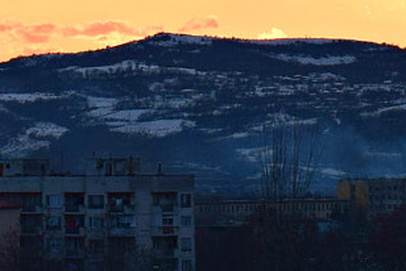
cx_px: 178
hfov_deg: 8.3
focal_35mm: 249
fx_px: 2811
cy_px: 9
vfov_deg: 5.5
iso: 400
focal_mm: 32
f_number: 10
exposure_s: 1/200
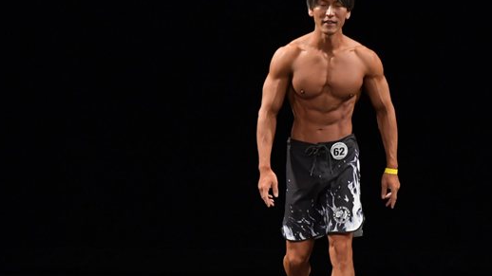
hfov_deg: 4.6
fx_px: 6130
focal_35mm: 470
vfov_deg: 2.6
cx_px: 312
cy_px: 181
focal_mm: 200
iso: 3200
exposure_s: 1/400
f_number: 5.6
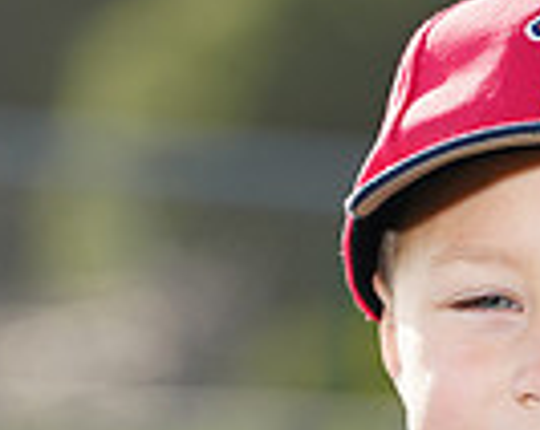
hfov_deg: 3.0
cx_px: 599
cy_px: 742
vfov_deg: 2.4
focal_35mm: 649
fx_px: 10357
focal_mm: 158
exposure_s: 1/250
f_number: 5
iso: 100
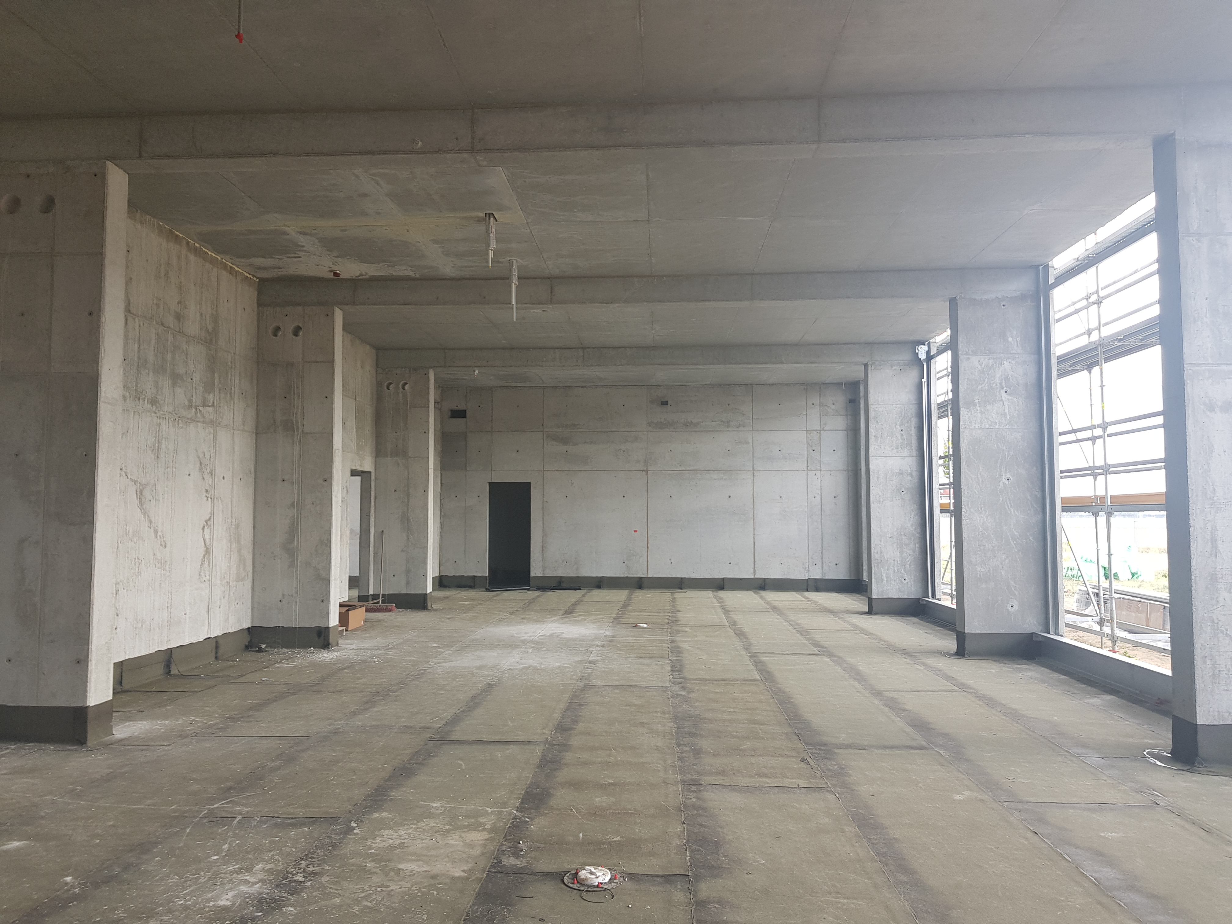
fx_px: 925
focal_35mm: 26
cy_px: 462
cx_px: 616
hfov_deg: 67.3
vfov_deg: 53.1
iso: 40
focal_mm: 4.2
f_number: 1.7
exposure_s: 1/133
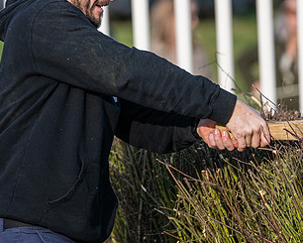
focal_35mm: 527
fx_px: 4727
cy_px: 23
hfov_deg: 3.7
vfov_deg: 2.9
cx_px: 91
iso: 400
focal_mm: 200
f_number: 2.8
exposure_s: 1/5000
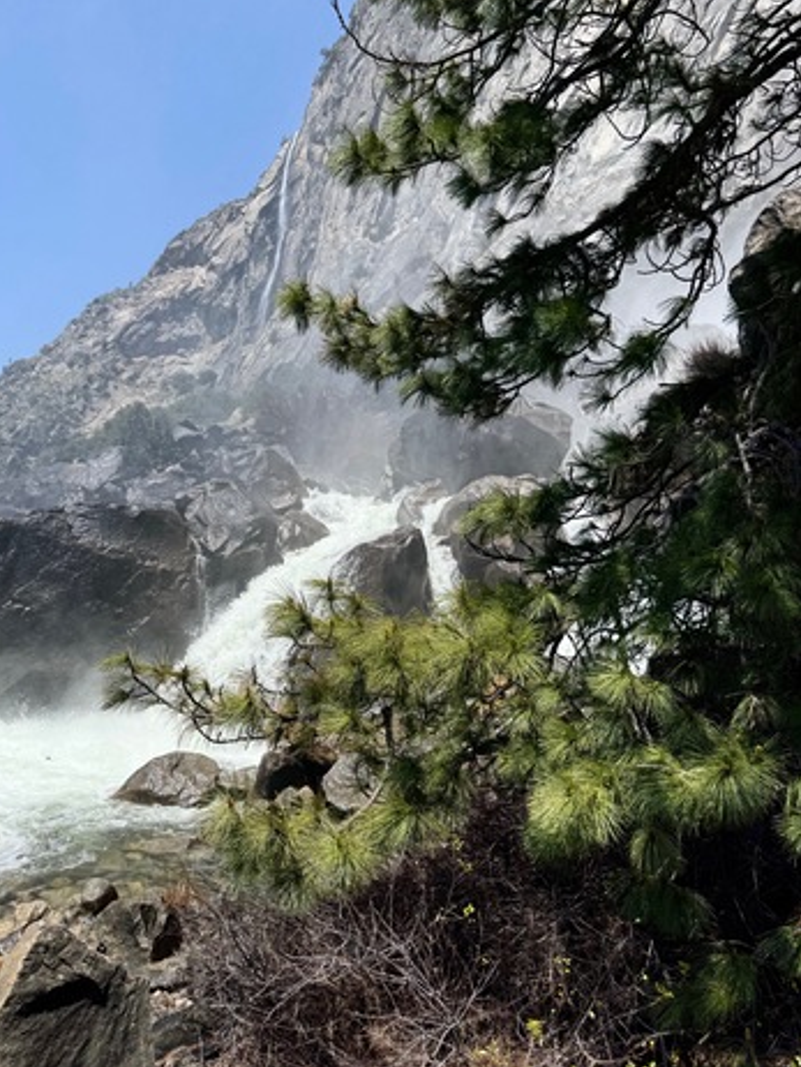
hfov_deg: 51.3
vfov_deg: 65.2
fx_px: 832
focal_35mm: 27
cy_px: 483
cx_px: 355
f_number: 1.78
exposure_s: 1/3802
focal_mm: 6.76
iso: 80
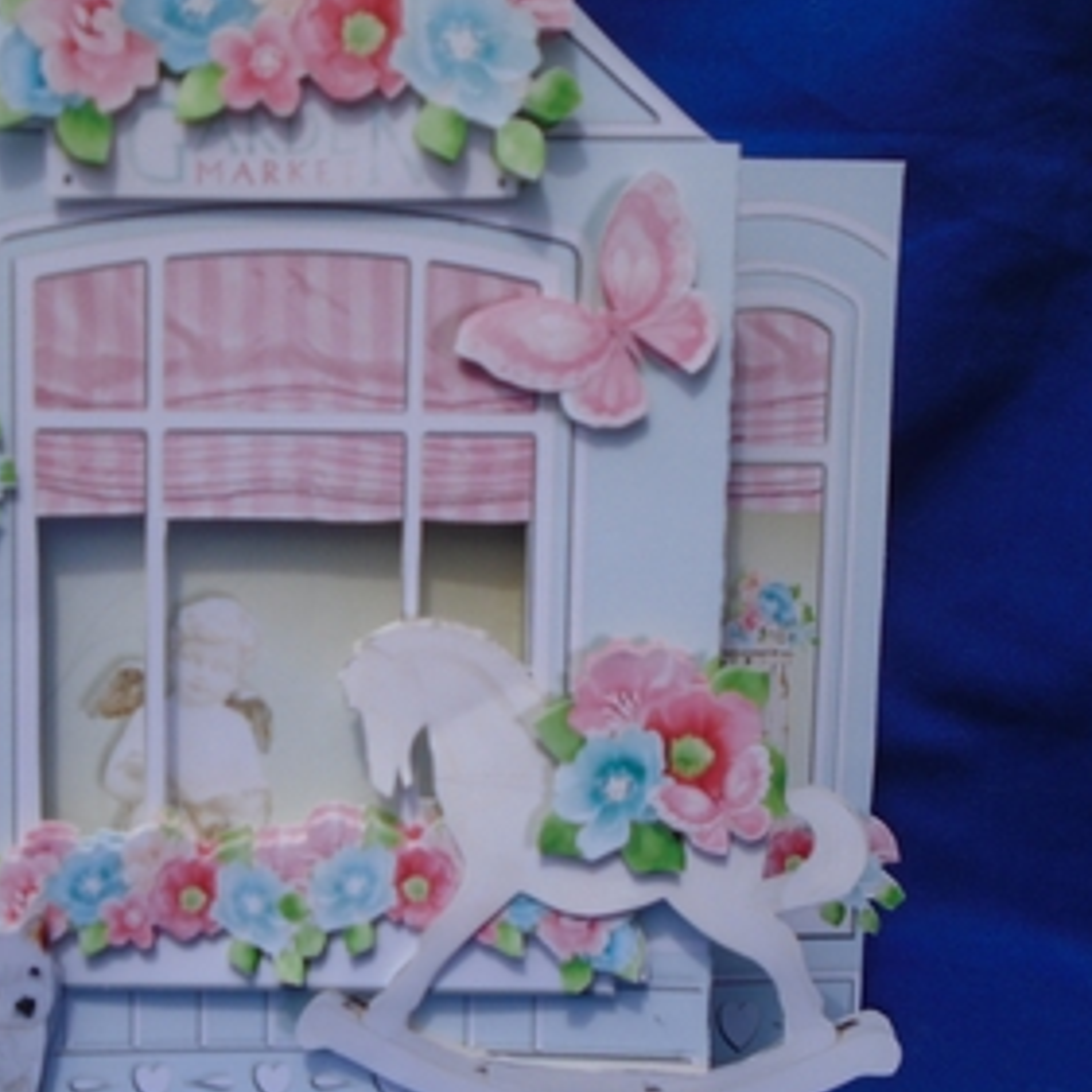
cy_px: 530
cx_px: 268
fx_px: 1820
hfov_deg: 32.7
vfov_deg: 33.4
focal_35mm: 51
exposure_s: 1/320
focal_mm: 6.4
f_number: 9.5
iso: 100
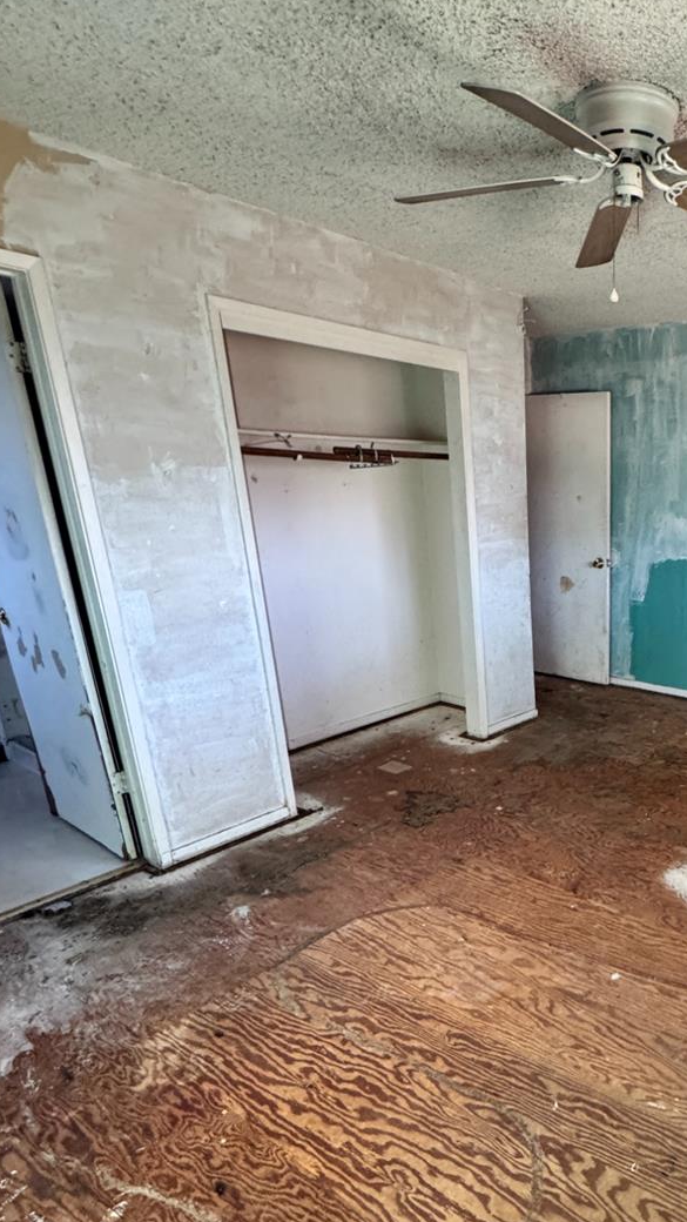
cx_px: 648
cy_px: 717
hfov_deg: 45.4
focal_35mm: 22
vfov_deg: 80.5
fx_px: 712
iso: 320
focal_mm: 2.22
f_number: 2.2
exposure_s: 1/73
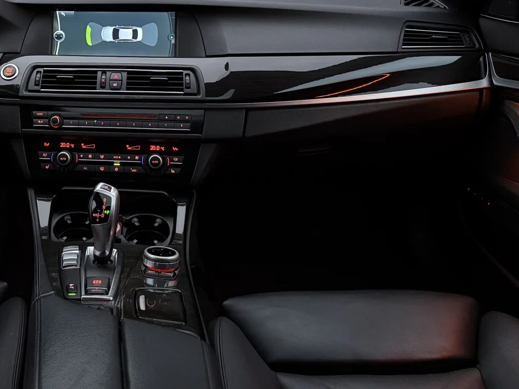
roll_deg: +0.5
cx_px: 92
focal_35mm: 48
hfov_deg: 38.0
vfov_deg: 28.9
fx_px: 720
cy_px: 30
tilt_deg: -11.9
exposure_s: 1/33
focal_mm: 6.76
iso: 1000
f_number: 1.78
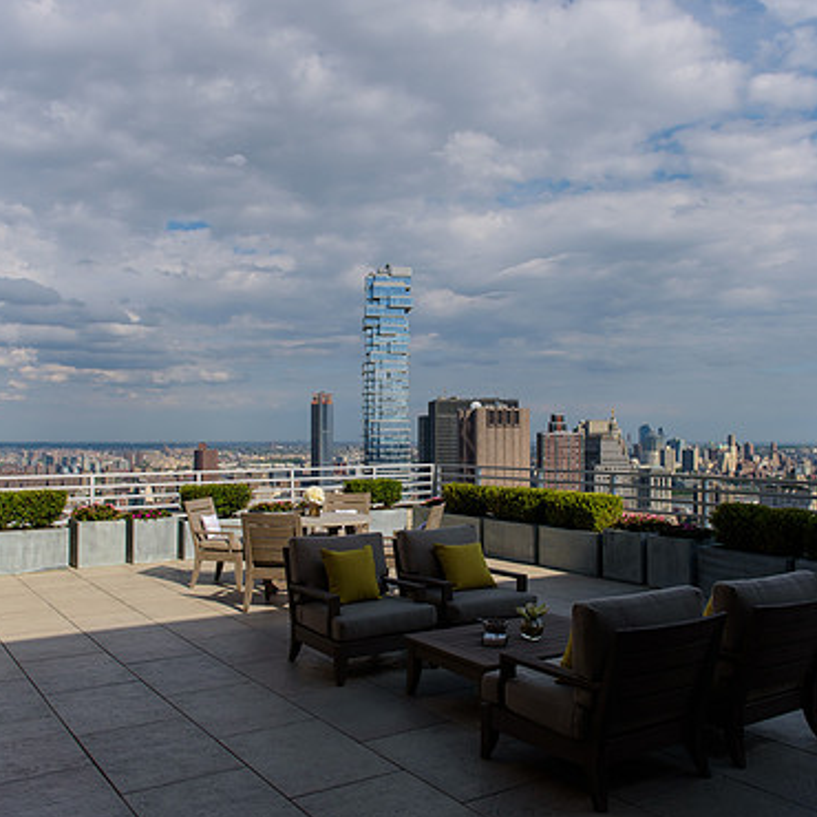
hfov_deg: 51.1
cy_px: 407
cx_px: 433
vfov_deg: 51.1
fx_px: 854
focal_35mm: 32
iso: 200
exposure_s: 1/3200
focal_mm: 24
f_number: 3.2
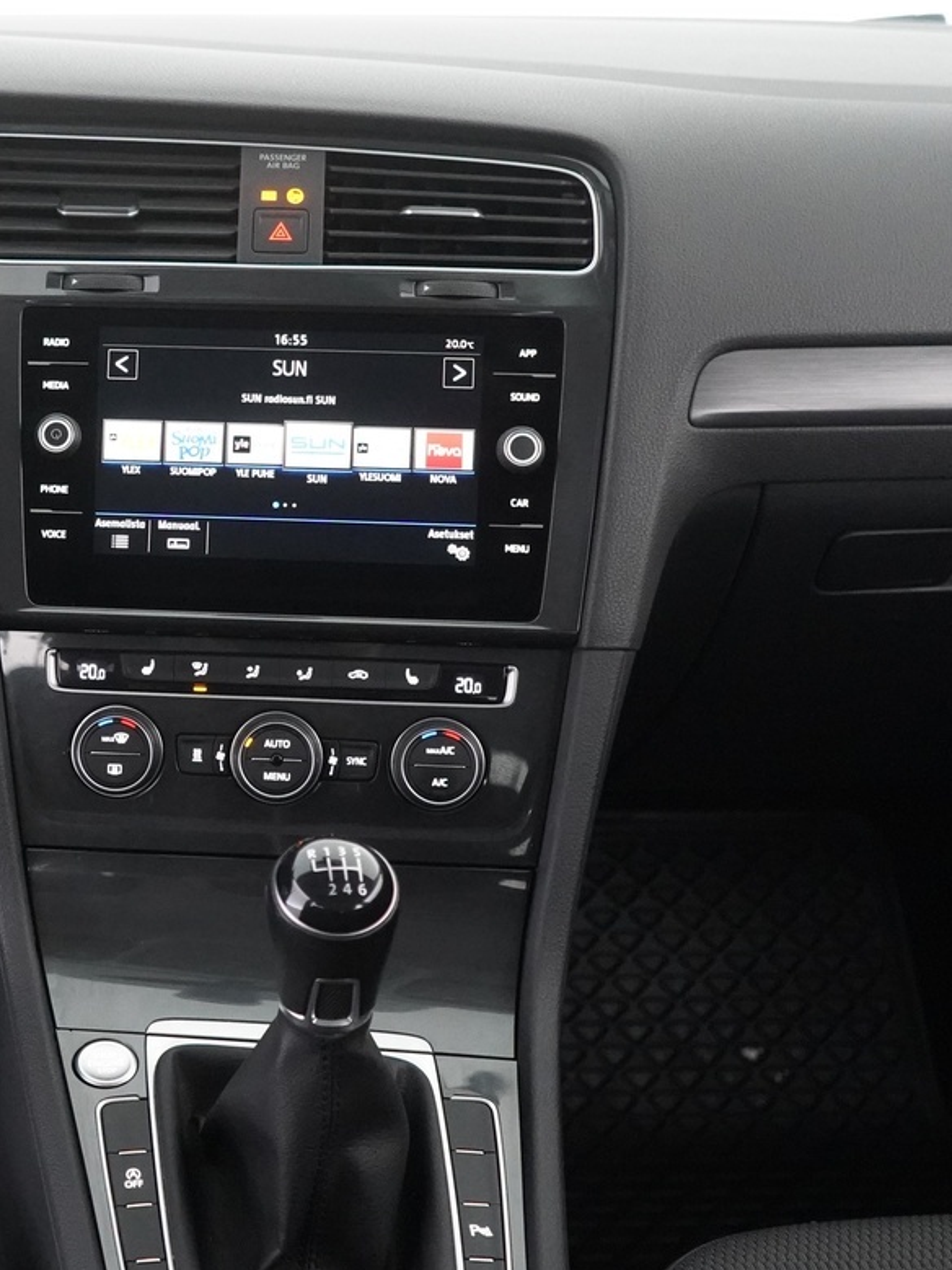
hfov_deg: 25.3
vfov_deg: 34.3
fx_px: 2054
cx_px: 95
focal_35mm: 56
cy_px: 605
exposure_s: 1/60
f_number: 3.5
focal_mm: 28
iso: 10000
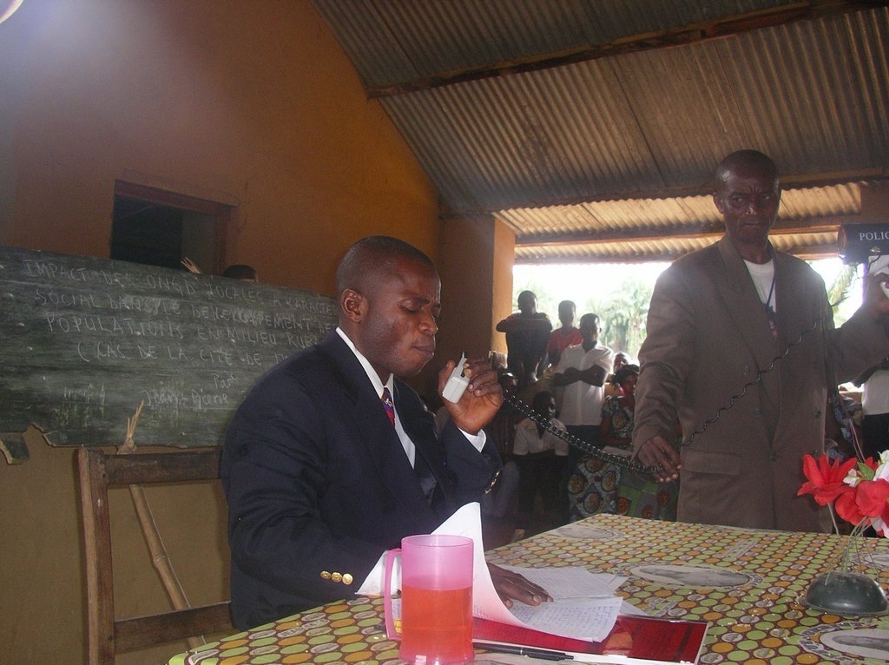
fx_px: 949
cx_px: 444
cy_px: 332
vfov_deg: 38.6
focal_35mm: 37
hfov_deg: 50.2
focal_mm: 5.7
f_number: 2.8
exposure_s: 1/60
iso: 100
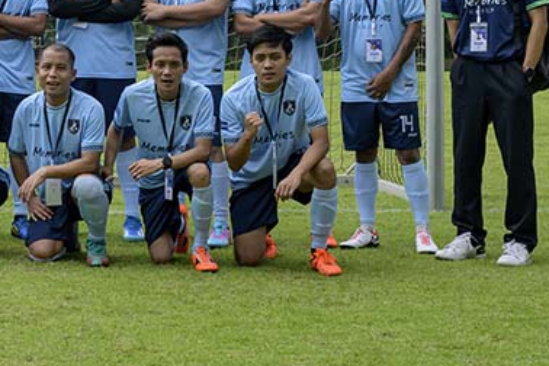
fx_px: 1510
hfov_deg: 19.6
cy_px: -67
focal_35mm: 99
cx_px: -70
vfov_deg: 13.5
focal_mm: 39
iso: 320
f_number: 8
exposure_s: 1/640
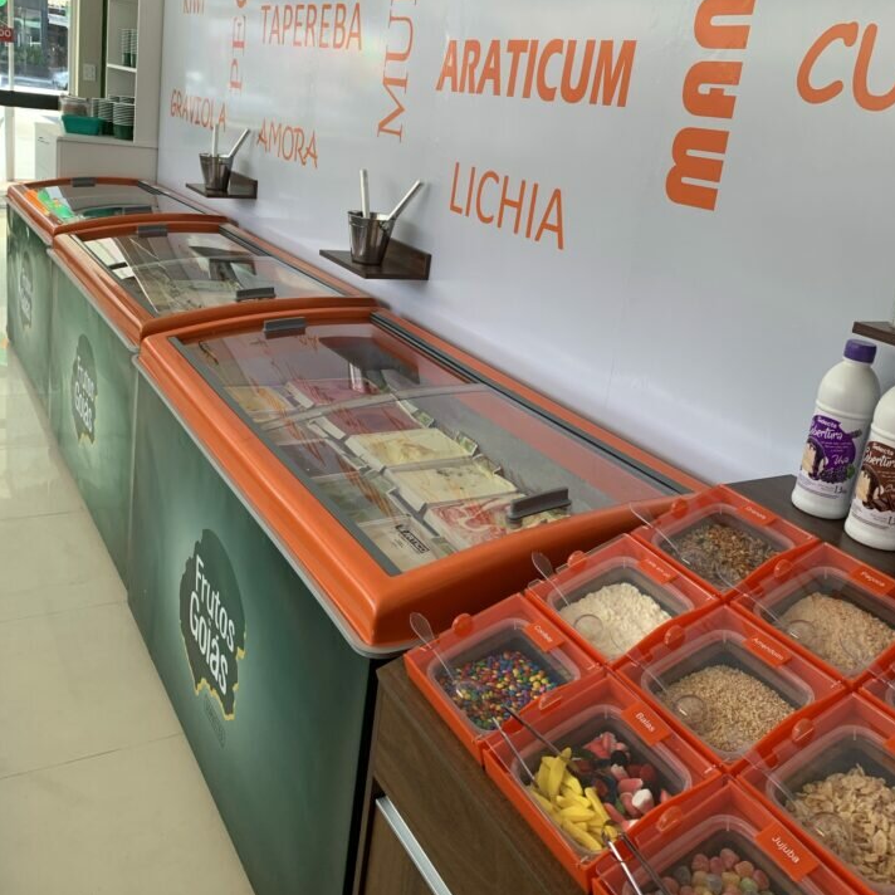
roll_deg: -7.3
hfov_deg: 52.5
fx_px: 907
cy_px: 358
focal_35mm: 31
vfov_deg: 52.2
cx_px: 450
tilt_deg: -15.6
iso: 32
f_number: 1.8
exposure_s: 1/122
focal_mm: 4.25
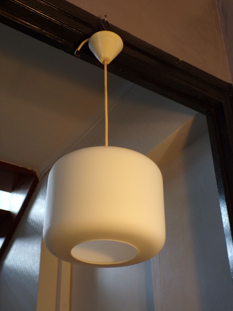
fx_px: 440
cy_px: 156
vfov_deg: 38.9
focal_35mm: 49
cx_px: 116
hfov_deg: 29.7
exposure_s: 1/25
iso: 200
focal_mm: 8.7
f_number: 3.5
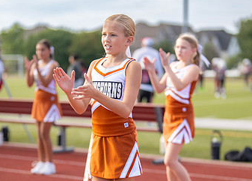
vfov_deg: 13.4
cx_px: 128
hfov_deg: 18.7
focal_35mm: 107
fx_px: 766
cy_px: 135
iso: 200
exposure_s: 1/6400
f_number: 1.2
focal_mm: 50
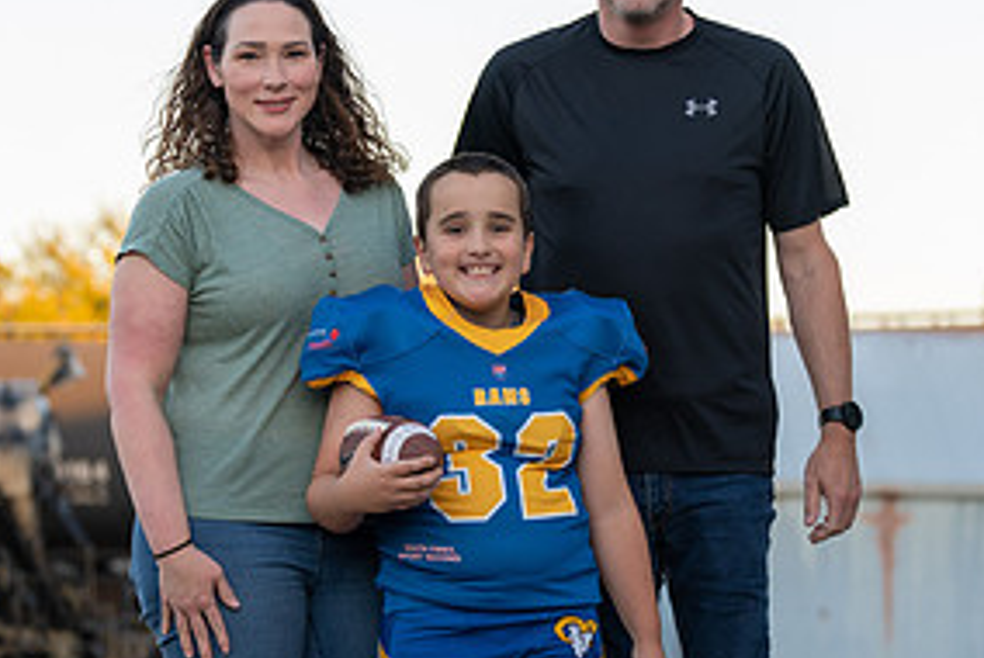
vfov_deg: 9.5
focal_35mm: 145
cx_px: 513
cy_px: 462
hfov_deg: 14.1
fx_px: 3967
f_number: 2.8
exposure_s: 1/320
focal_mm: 70
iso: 320
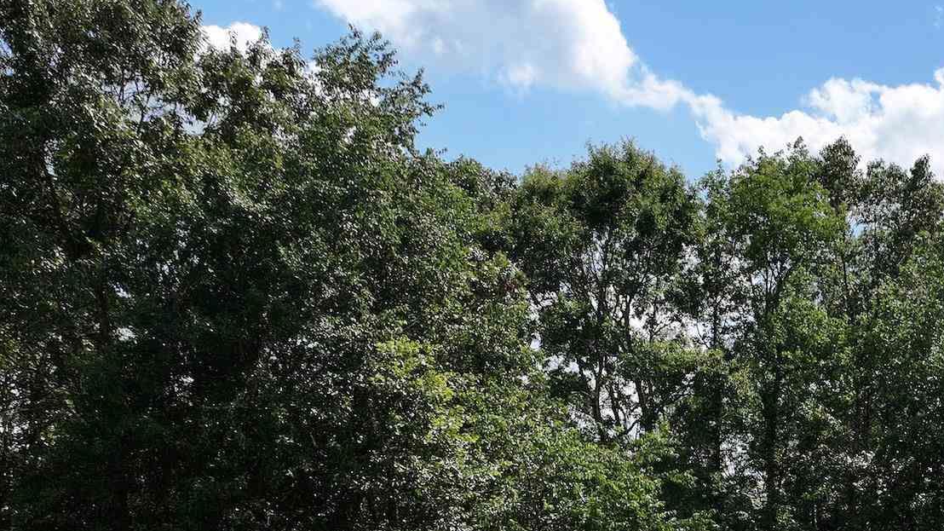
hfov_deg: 32.0
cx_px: 996
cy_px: 756
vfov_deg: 18.4
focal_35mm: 59
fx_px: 1477
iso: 150
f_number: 2.8
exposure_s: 1/3200
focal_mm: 12.29
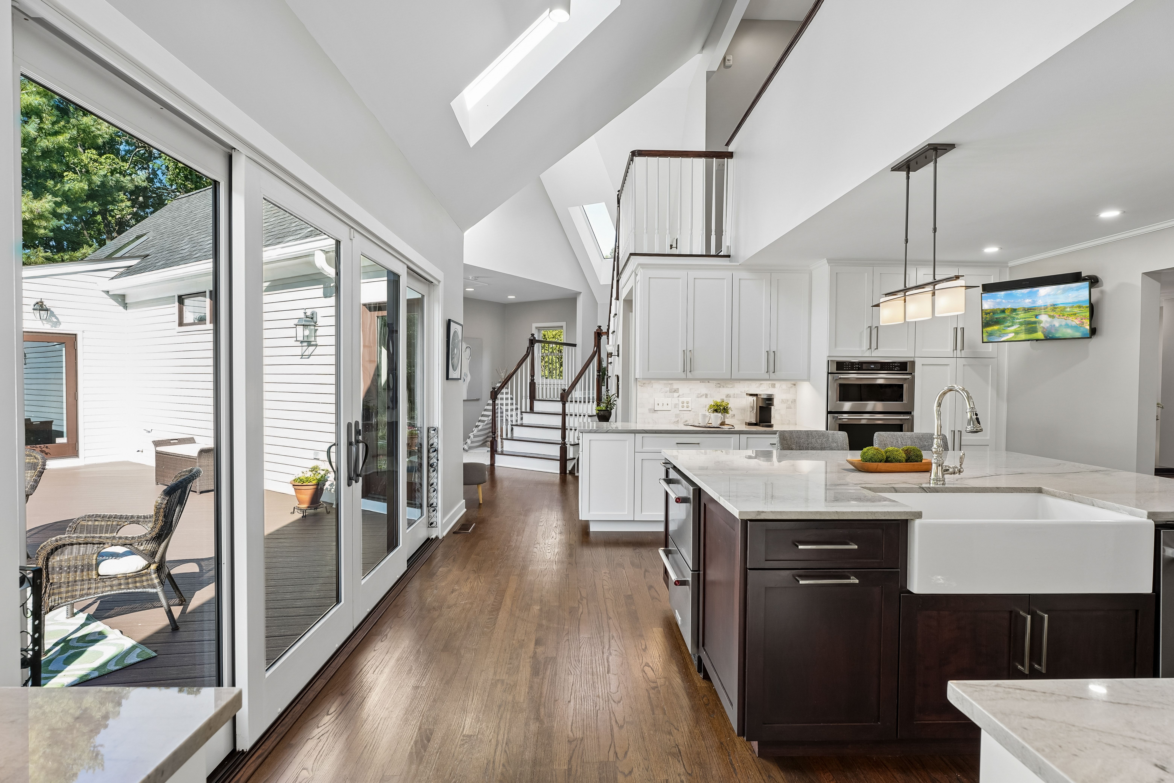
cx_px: 587
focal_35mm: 17
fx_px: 564
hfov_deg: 92.3
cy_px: 392
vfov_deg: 69.5
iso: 200
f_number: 8
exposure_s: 1/15
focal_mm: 17.3
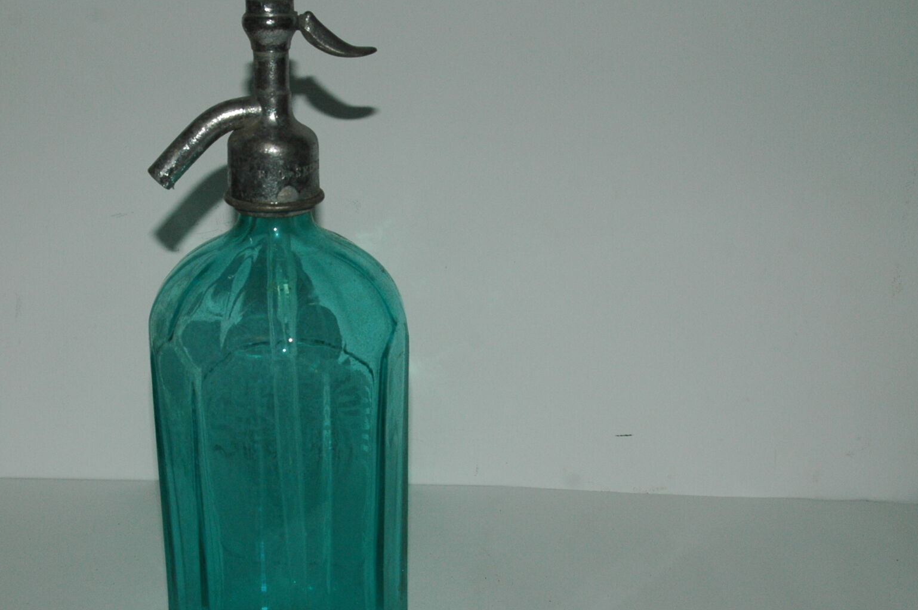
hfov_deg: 29.7
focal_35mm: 68
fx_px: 1725
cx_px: 372
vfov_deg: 20.0
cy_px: 424
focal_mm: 31
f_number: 7.1
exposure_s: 1/125
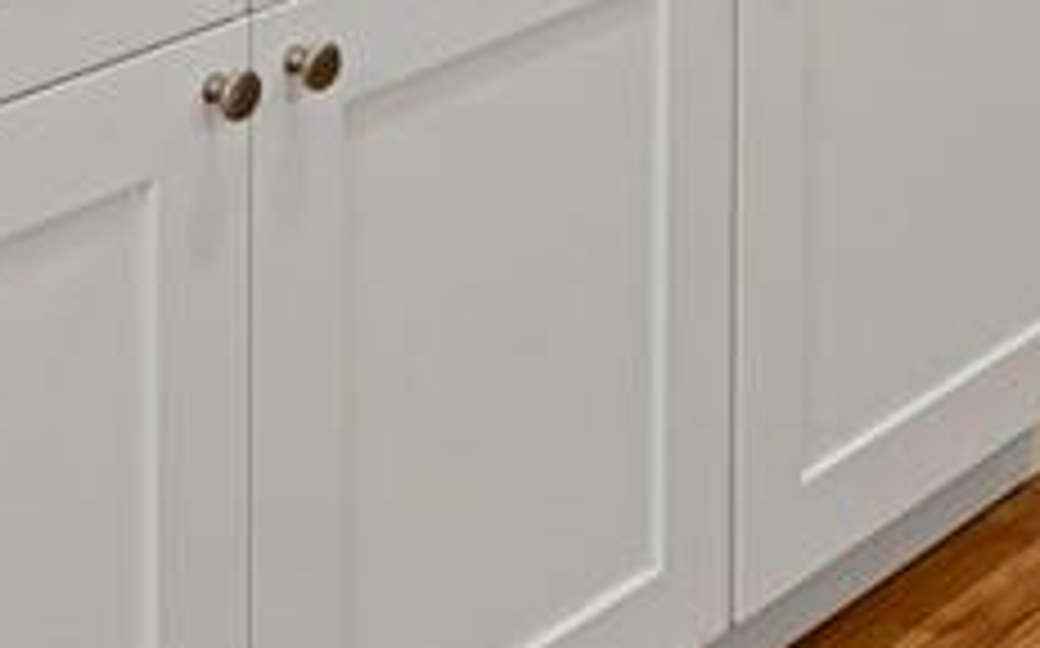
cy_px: -1134
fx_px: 3399
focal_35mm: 120
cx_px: 1267
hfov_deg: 16.6
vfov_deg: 9.2
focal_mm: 17
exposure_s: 2
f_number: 8
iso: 250
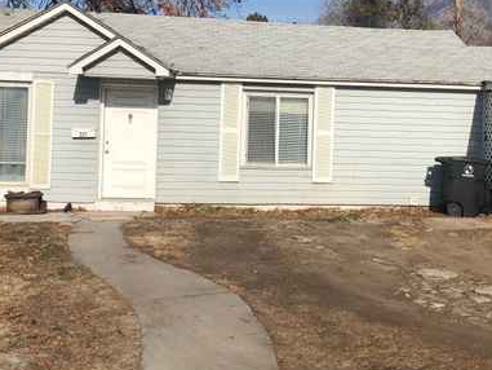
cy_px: 140
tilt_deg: -1.9
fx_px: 668
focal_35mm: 47
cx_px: 340
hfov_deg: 39.8
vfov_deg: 30.8
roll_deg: -1.3
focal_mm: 4
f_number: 1.8
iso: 20
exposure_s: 1/4000
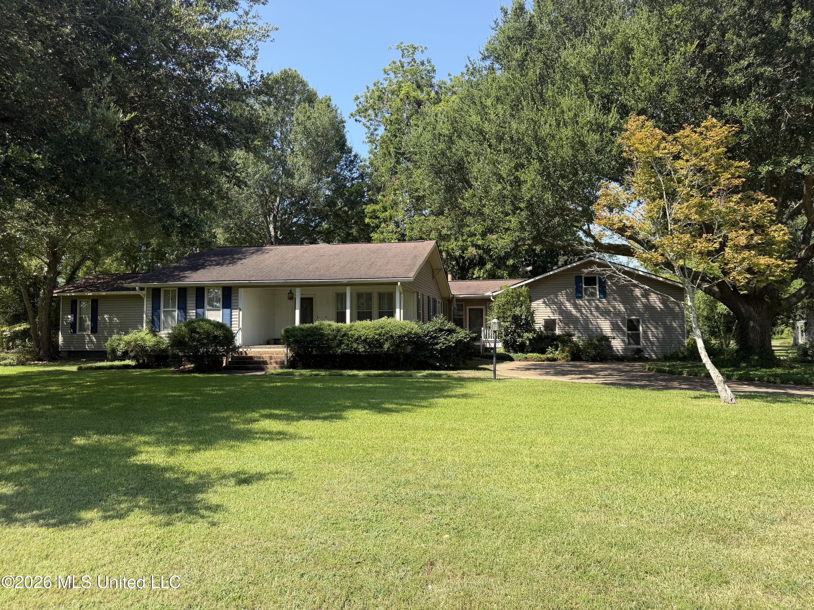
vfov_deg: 56.8
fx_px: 564
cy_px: 305
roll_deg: +0.8
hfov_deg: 71.6
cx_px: 407
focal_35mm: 24
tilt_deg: +3.0
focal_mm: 6.76
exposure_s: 1/1855
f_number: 1.78
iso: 80
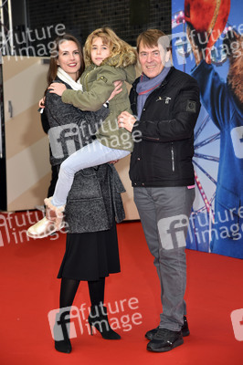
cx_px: 122
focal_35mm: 98
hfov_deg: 13.9
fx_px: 994
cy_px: 182
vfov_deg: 20.8
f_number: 5.6
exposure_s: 1/250
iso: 640
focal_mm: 98
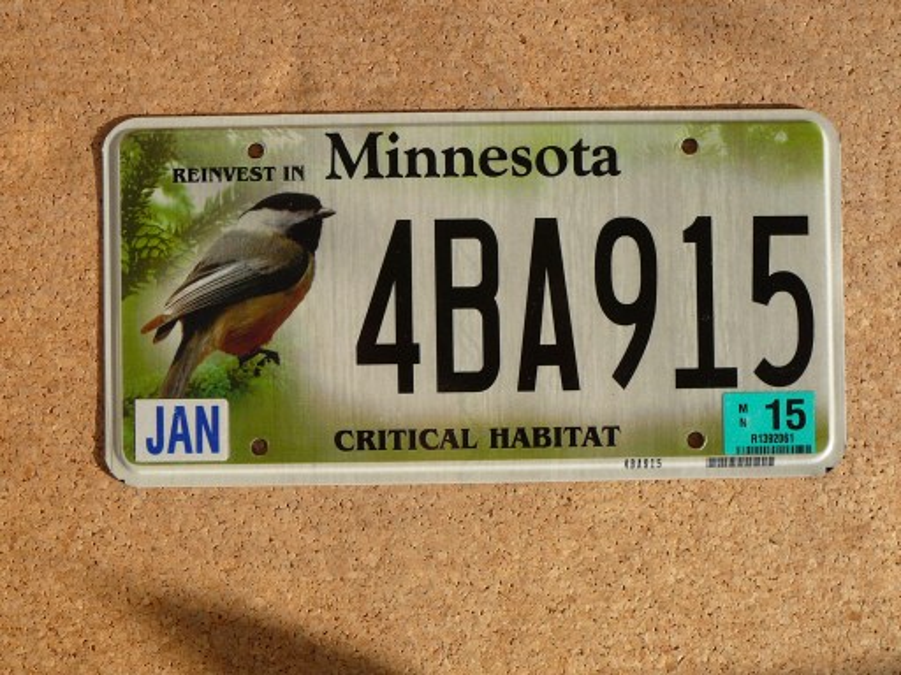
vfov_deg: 35.1
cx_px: 450
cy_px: 338
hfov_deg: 45.8
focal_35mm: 41
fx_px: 1067
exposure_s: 1/400
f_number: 3.1
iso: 80
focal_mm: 6.1
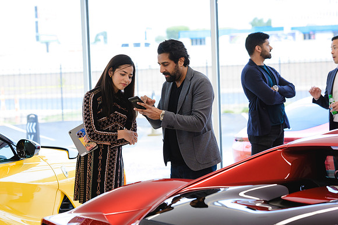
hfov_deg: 21.5
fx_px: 889
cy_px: 108
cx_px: 158
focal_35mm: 95
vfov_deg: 14.4
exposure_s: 1/200
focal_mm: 85
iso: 400
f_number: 4
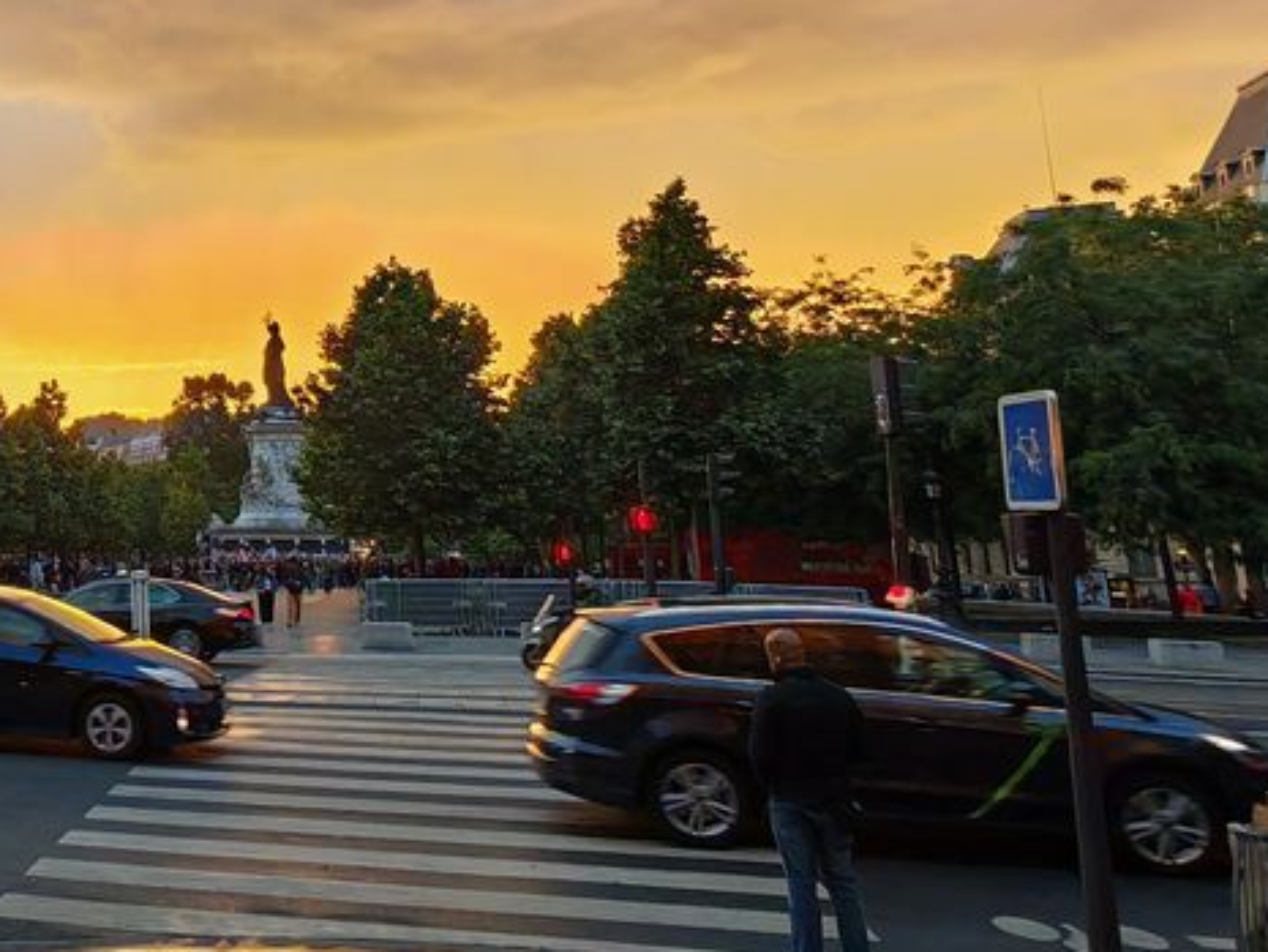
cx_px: 16
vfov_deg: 32.0
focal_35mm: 44
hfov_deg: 38.4
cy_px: 188
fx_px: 1612
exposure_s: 1/100
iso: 50
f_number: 2.2
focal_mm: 1.96
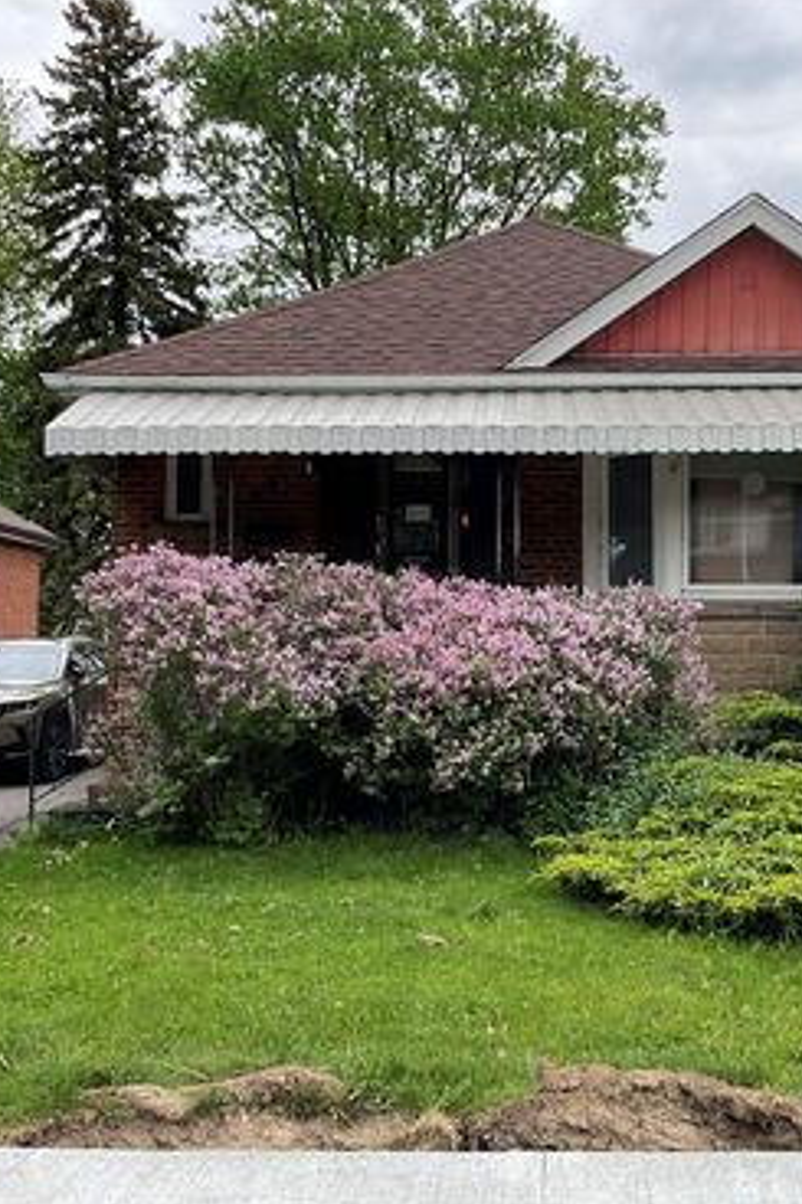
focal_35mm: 41
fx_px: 1371
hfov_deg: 32.4
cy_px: 597
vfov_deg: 47.4
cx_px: 504
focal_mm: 3
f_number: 1.8
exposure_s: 1/606
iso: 16
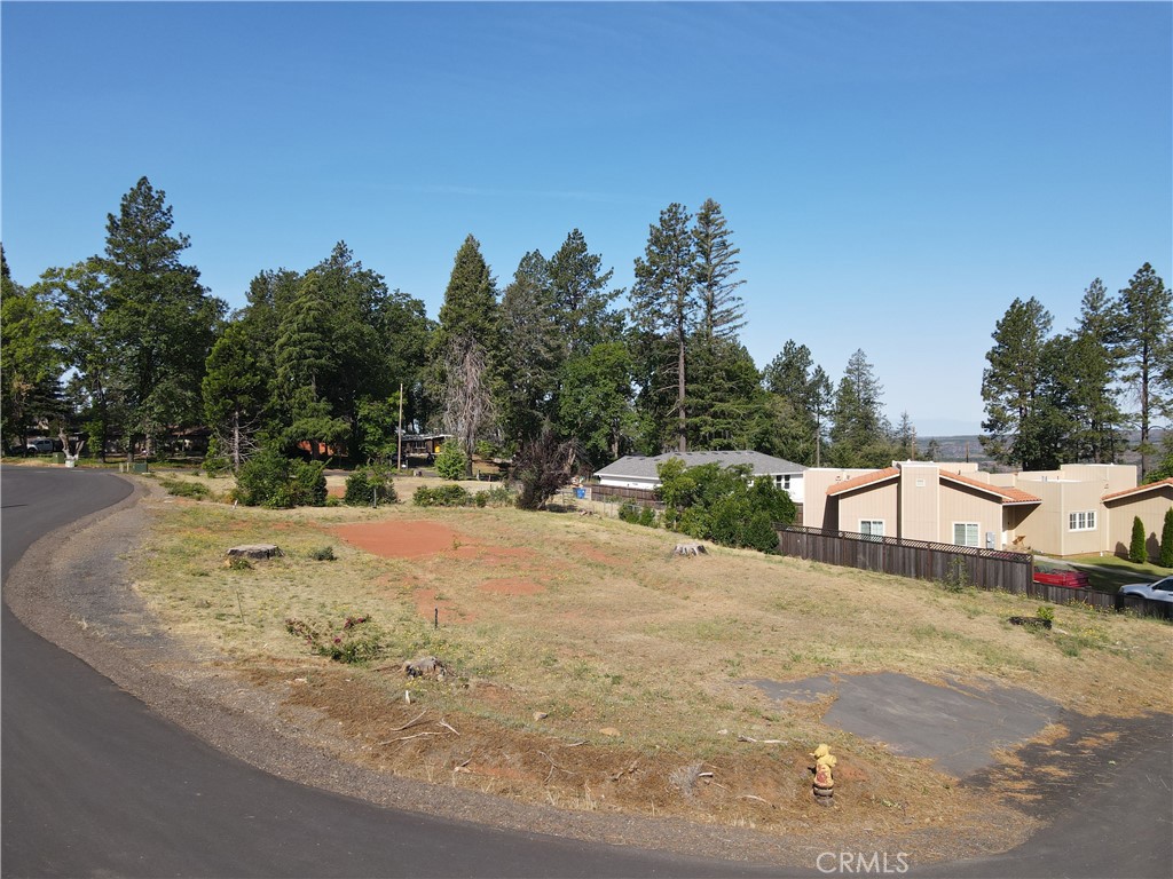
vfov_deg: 56.8
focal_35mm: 24
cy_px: 440
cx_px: 586
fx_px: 813
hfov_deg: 71.6
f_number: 2.8
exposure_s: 1/640
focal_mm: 4.5
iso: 100
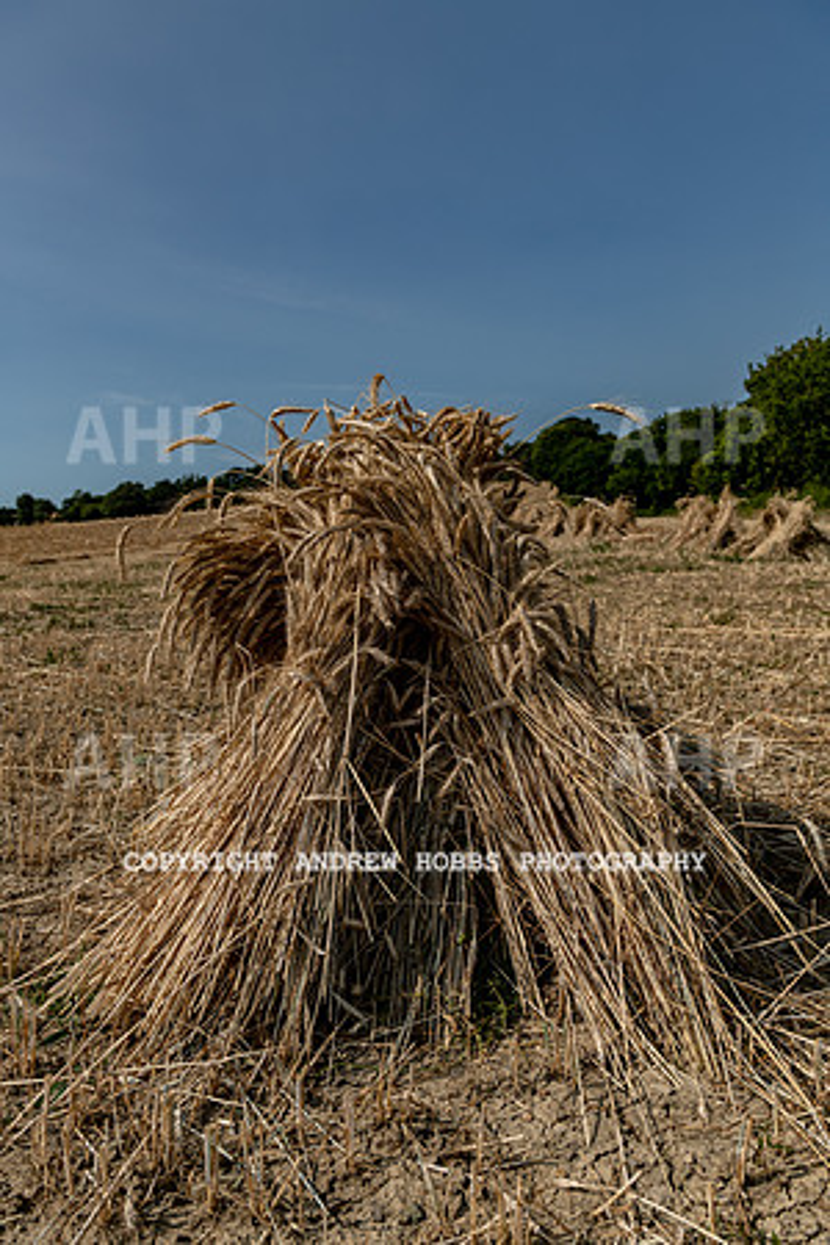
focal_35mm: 28
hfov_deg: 46.4
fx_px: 968
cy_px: 622
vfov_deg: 65.5
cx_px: 415
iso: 125
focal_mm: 28
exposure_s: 1/1600
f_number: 6.3
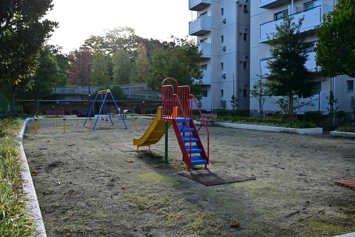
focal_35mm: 33
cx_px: 178
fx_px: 325
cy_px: 118
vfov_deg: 40.0
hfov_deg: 57.2
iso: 100
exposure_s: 1/320
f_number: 4.5
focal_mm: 22
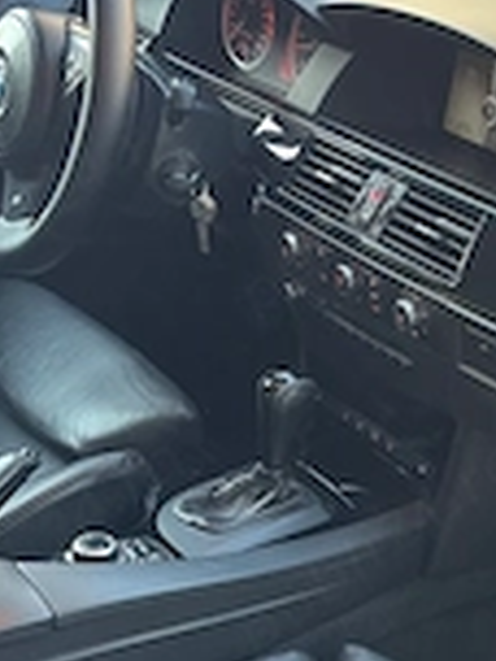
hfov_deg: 21.6
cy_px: 600
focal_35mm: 66
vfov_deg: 28.2
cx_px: 466
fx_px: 1261
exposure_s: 1/60
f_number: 1.6
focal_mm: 5.1
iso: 250
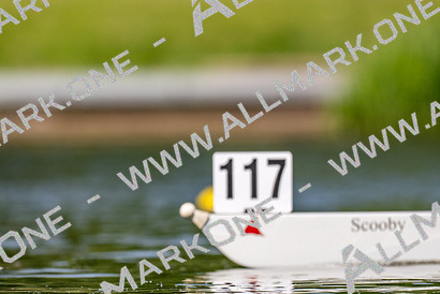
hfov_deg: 1.6
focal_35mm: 1274
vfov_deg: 1.1
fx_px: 15582
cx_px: 250
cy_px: 194
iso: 200
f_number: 4
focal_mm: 600
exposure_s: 1/2500
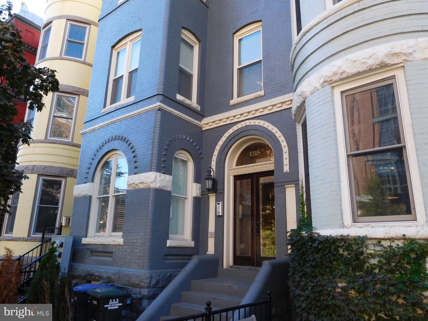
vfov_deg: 54.9
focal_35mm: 25
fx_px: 309
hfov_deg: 69.4
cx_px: 214
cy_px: 160
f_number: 3.4
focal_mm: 4.5
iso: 125
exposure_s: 1/160
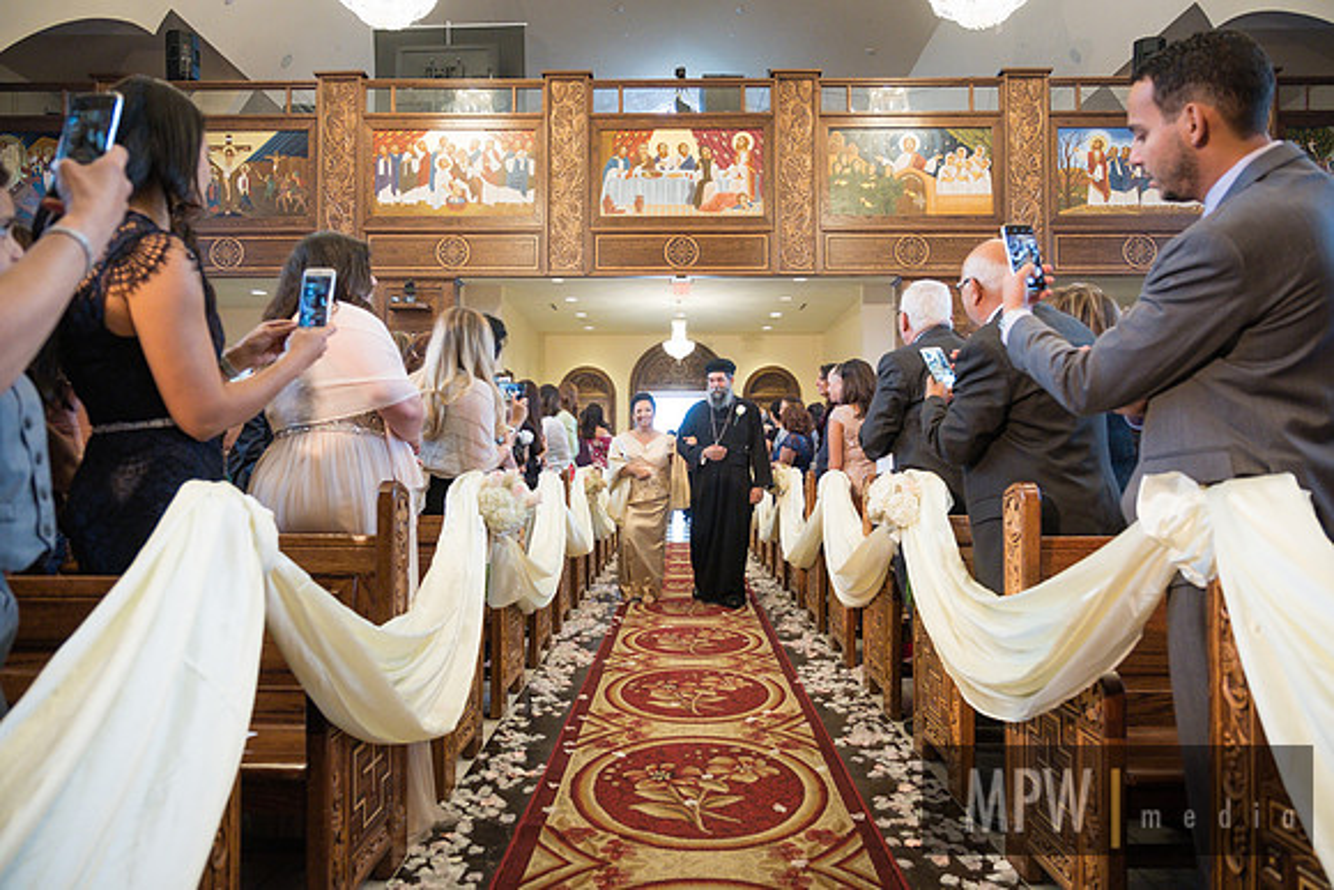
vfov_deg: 53.2
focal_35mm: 24
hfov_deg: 73.7
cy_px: 445
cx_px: 667
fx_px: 889
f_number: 2.8
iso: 2000
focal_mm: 16
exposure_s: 1/125
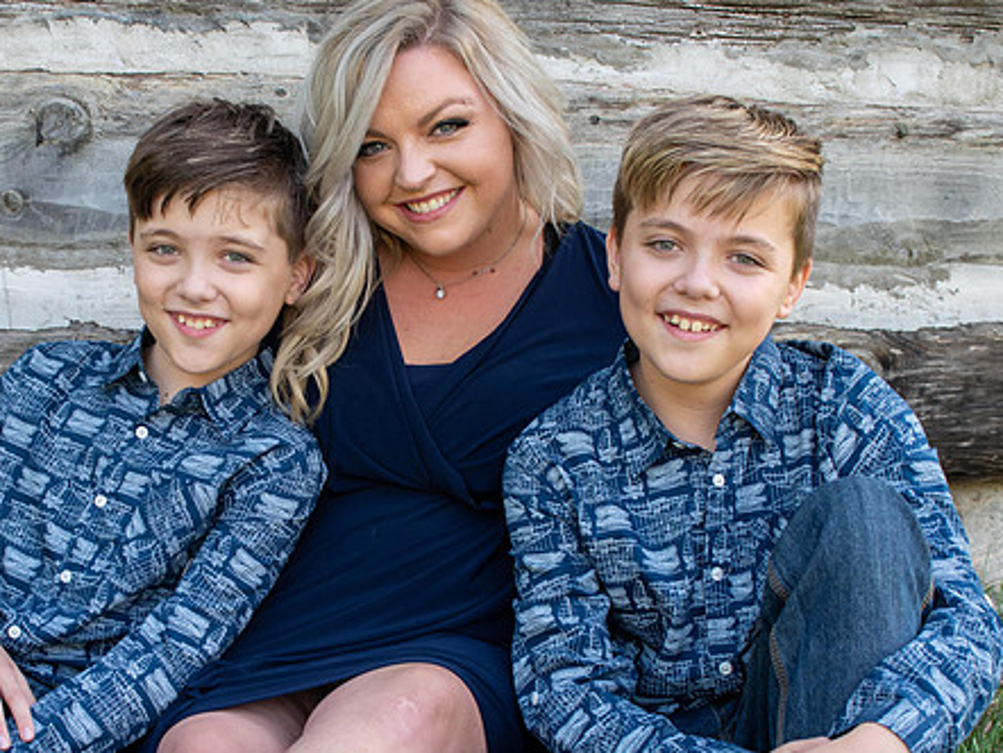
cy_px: 489
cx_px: 367
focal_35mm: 78
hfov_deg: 24.9
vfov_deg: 18.9
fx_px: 2261
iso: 400
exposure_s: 1/160
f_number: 6.3
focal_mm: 36
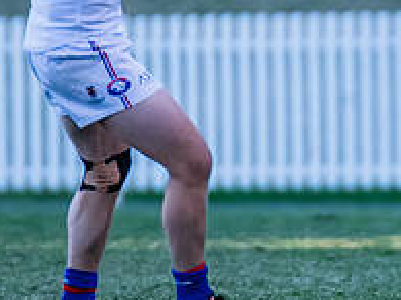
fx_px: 23015
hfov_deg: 1.0
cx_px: 509
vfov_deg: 0.7
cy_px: 86
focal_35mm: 1988
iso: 800
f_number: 4
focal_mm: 420
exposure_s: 1/1600
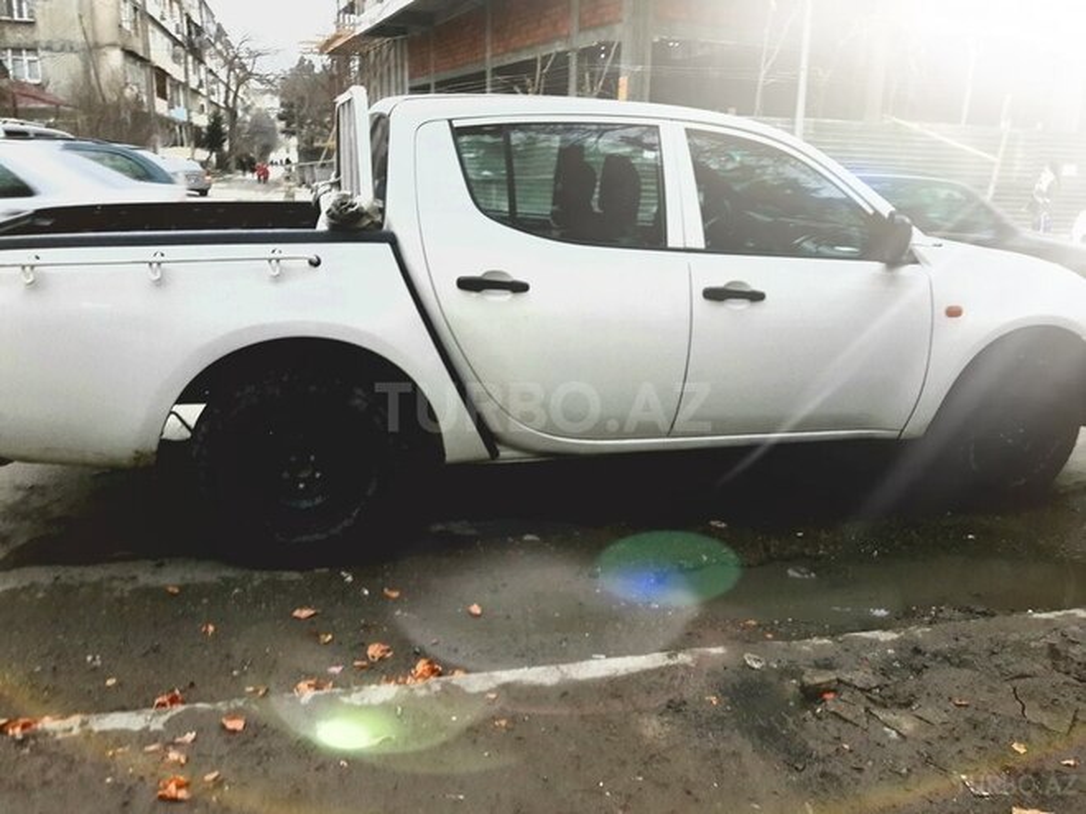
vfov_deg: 49.7
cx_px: 543
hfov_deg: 63.4
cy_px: 407
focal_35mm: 28
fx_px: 878
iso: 160
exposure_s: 1/33
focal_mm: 3.7
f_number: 1.9
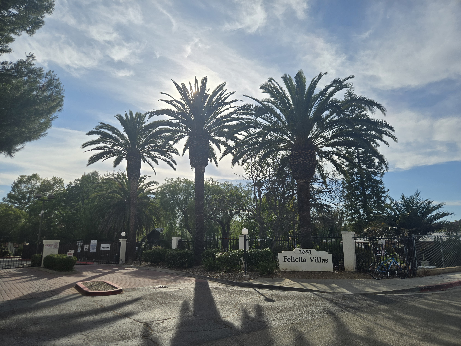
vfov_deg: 58.9
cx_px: 230
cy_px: 173
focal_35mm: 23
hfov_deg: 73.9
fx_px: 306
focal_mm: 5.4
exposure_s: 1/3637
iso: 25
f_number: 1.8
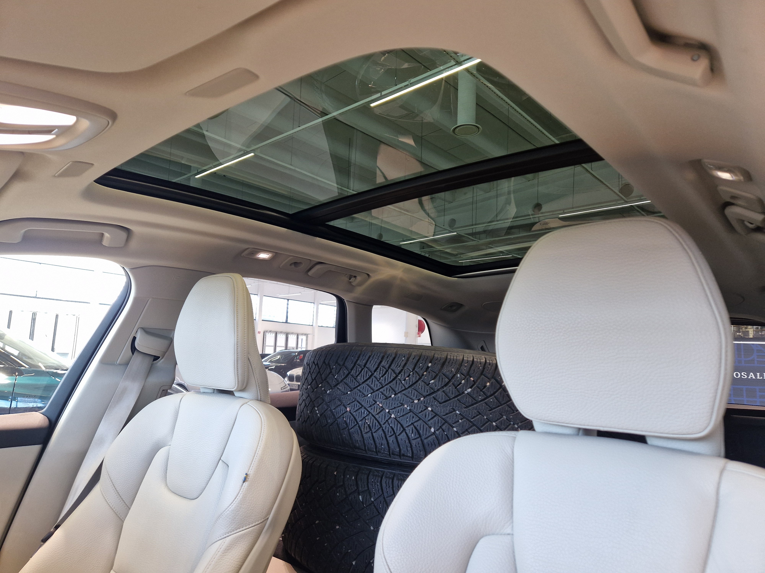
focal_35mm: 23
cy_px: 286
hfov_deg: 73.9
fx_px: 508
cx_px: 382
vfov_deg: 58.9
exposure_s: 1/50
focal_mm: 5.4
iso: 125
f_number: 1.8
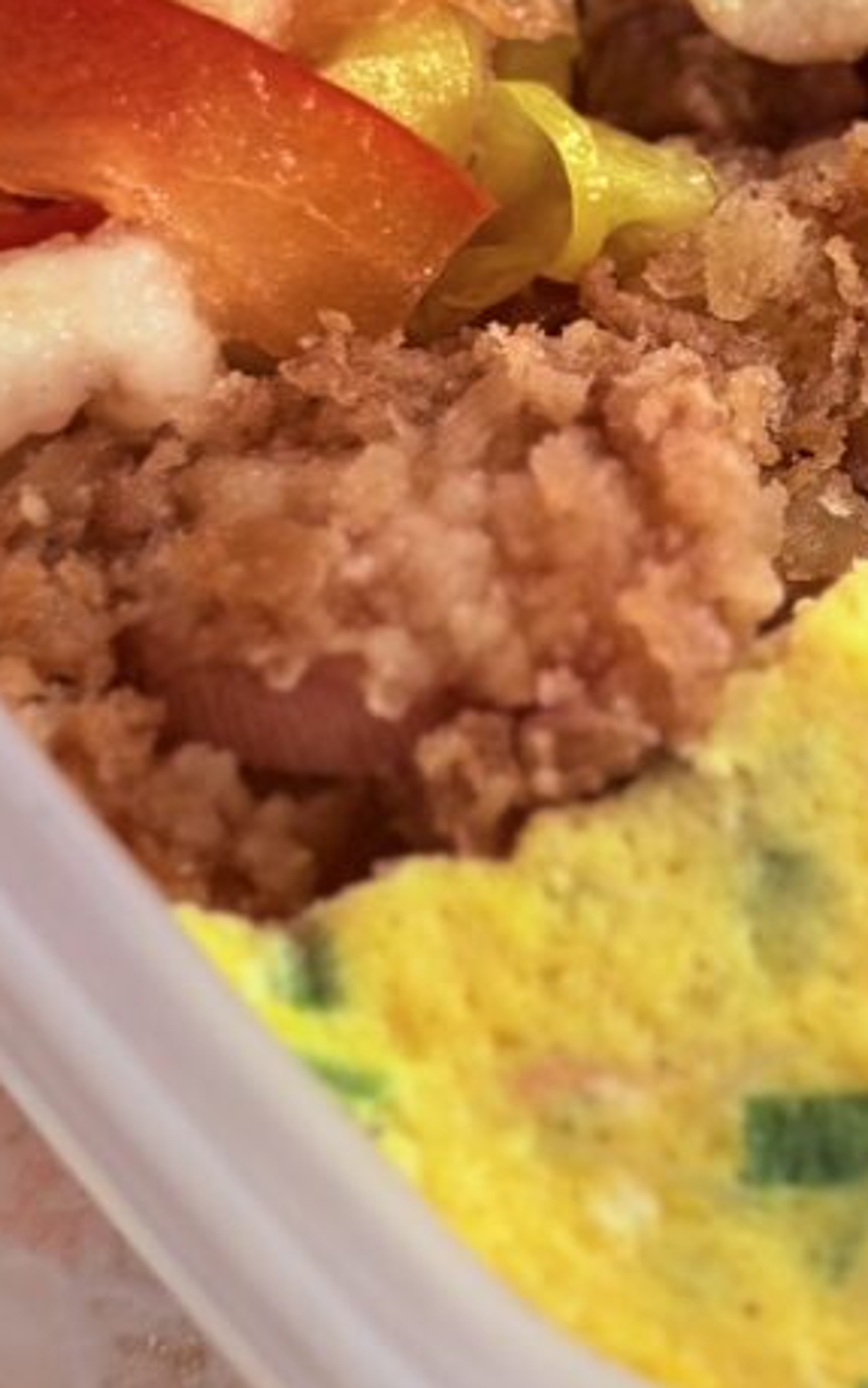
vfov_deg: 14.7
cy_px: 330
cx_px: 1004
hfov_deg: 9.1
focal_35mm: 142
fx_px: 5373
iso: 200
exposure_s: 1/60
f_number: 1.78
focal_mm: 6.76
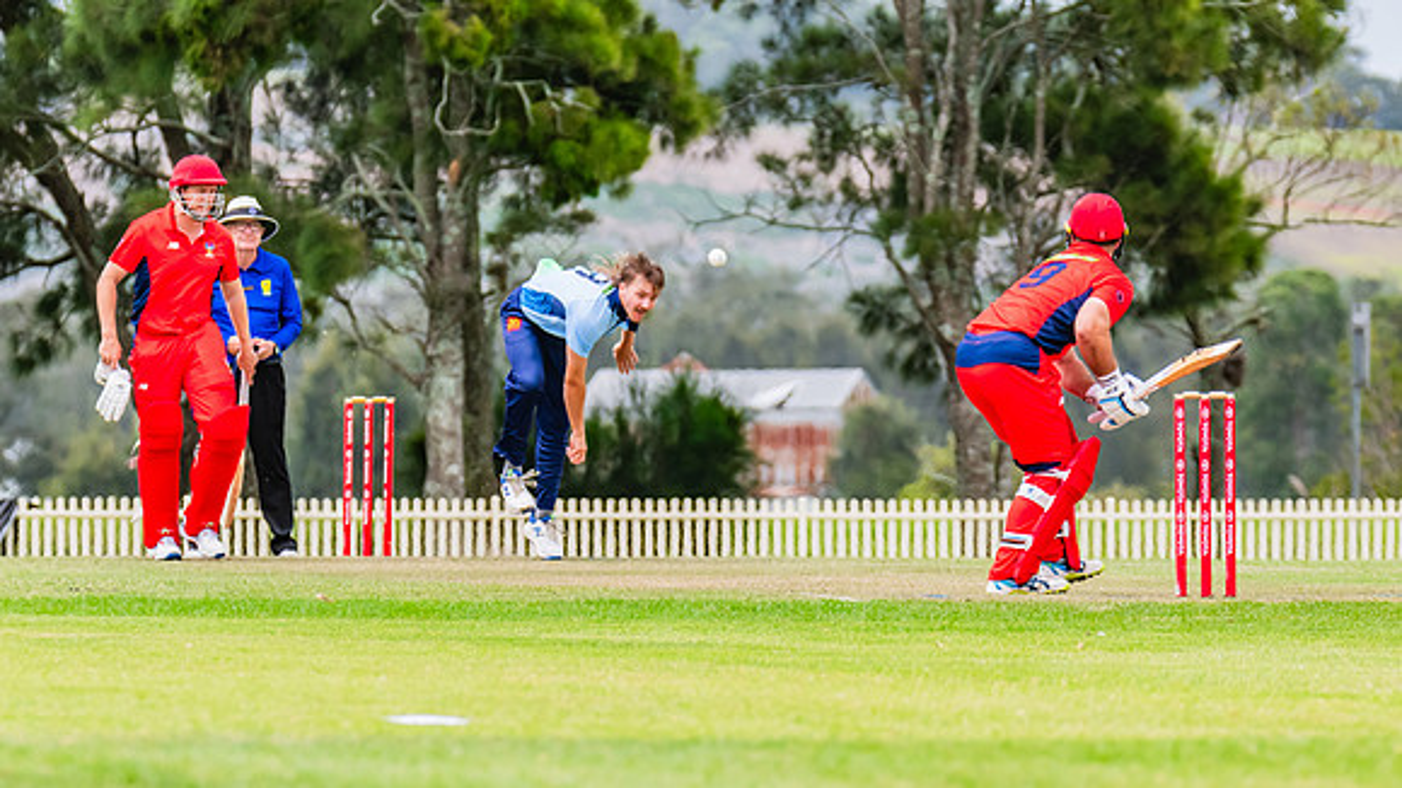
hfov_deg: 4.1
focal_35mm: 521
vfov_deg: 2.3
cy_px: 376
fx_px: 19369
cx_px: 720
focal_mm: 360
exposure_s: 1/1250
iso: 800
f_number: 9
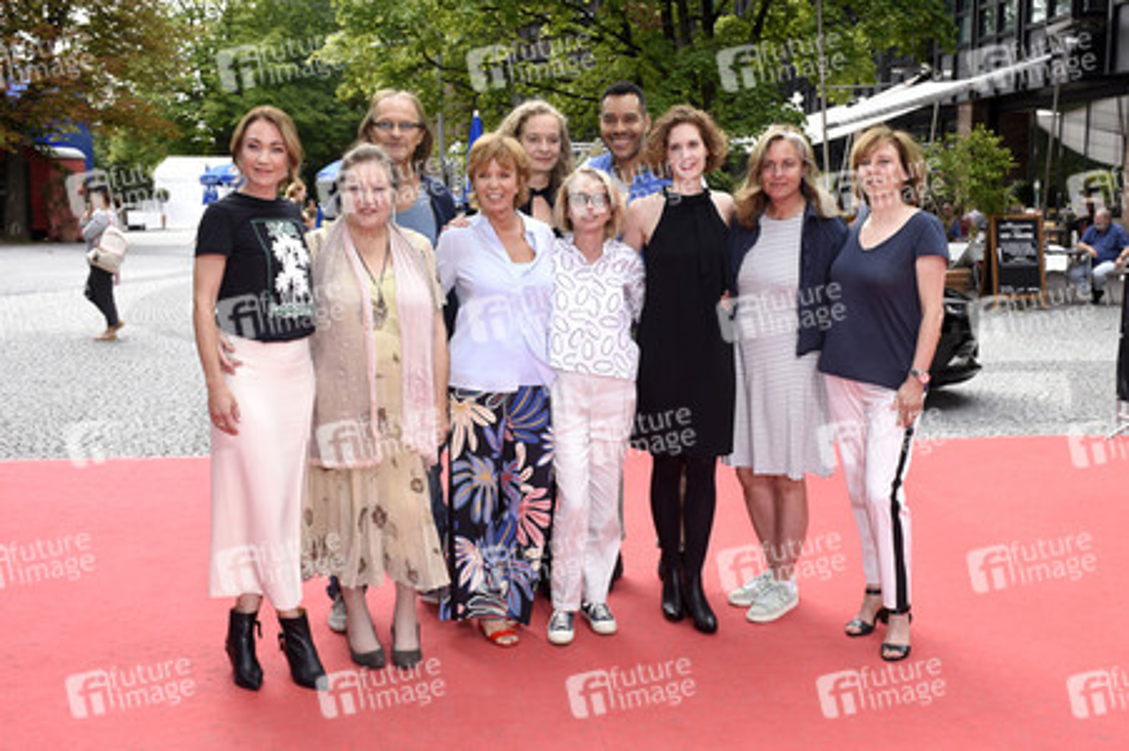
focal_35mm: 39
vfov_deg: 34.2
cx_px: 564
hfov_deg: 49.6
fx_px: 1222
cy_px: 376
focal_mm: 26
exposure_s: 1/60
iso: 125
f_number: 6.3
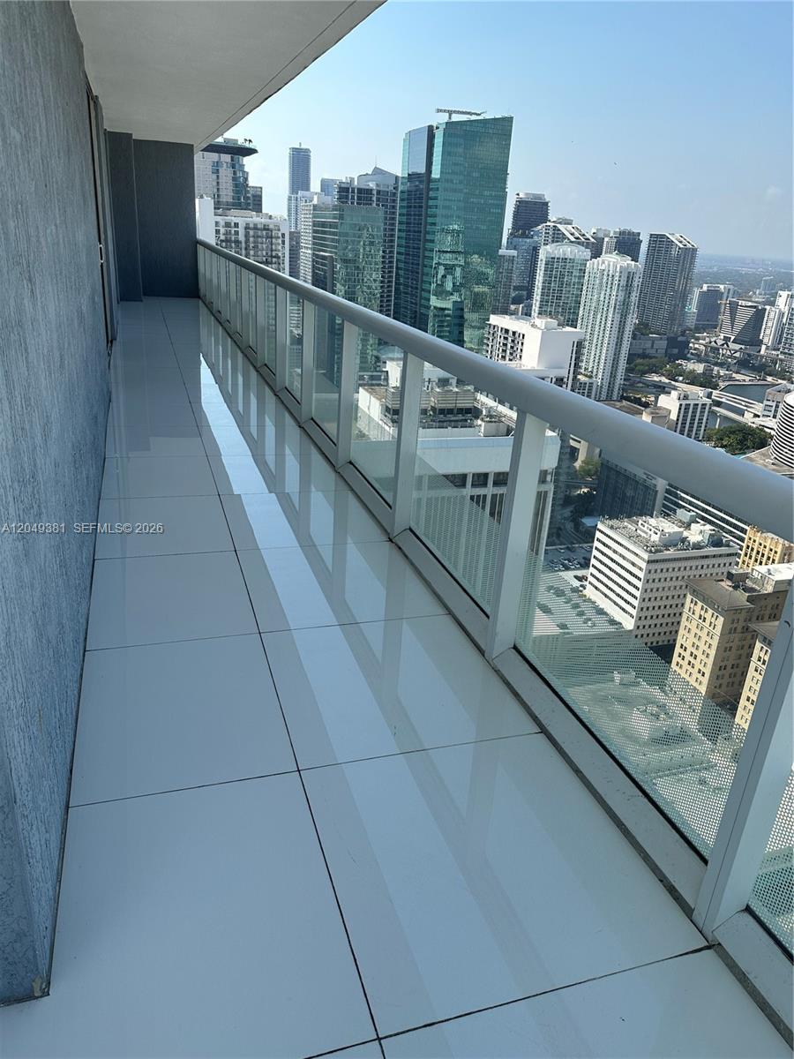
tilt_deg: -20.0
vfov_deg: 71.6
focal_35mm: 24
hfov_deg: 56.8
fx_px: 734
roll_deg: -3.5
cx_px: 397
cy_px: 530
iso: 80
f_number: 1.78
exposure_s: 1/4545
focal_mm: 6.86
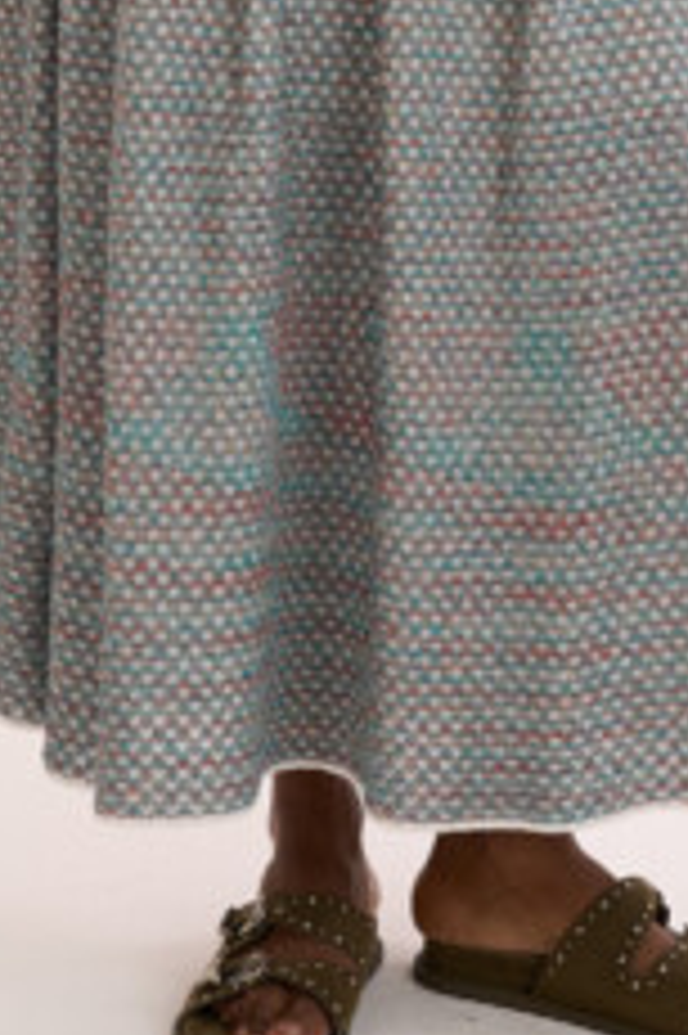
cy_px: -162
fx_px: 2984
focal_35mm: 104
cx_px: 288
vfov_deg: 18.7
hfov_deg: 13.1
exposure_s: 1/160
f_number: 8
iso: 320
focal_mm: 31.9
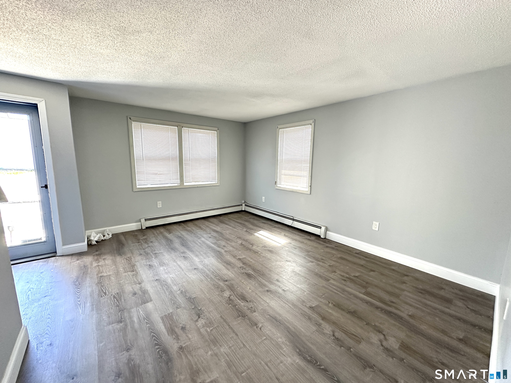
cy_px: 192
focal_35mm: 14
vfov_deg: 85.7
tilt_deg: -8.4
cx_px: 256
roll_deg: -0.7
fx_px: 207
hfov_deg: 102.1
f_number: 2.2
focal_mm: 2.22
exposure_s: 1/120
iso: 250
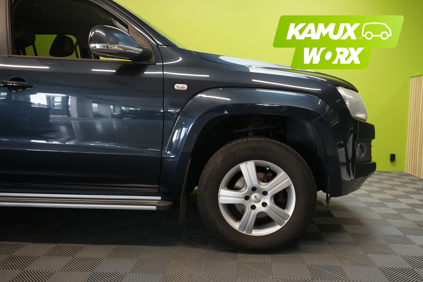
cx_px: 212
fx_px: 376
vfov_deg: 41.1
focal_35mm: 32
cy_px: 141
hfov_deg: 58.7
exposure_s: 1/30
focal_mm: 32
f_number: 6.3
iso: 1600
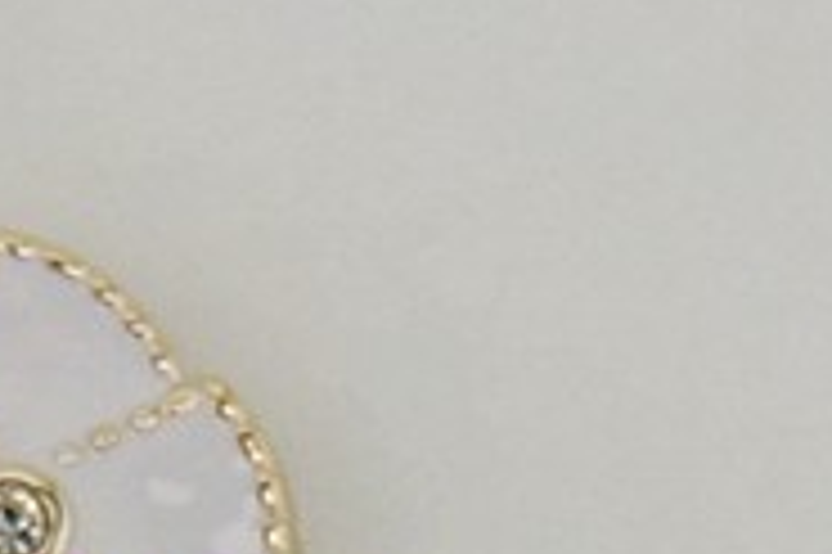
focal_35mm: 402
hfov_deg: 5.1
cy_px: 1180
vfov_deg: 3.4
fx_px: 9292
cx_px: -688
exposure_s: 1/640
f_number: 9
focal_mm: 55
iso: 200
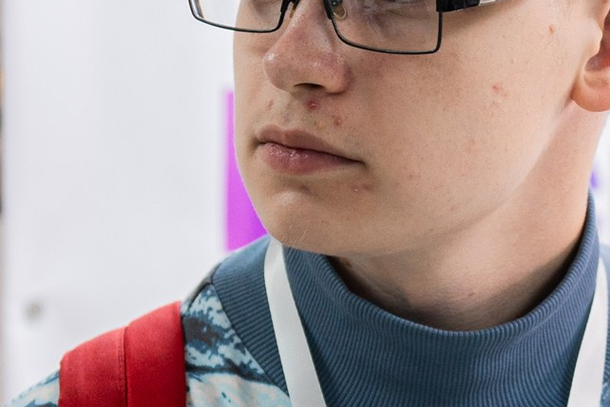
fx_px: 4168
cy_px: 287
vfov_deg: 5.6
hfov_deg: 8.3
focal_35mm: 246
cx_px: 768
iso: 400
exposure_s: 1/125
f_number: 2.8
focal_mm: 46.5
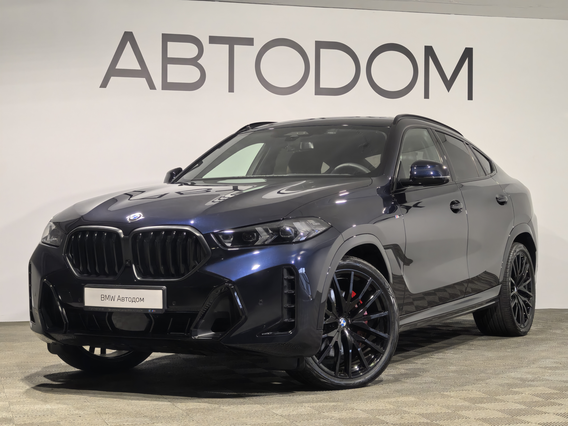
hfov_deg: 29.4
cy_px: 213
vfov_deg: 22.3
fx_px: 1083
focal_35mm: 66
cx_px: 284
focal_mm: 6.98
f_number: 1.4
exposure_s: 1/100
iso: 160
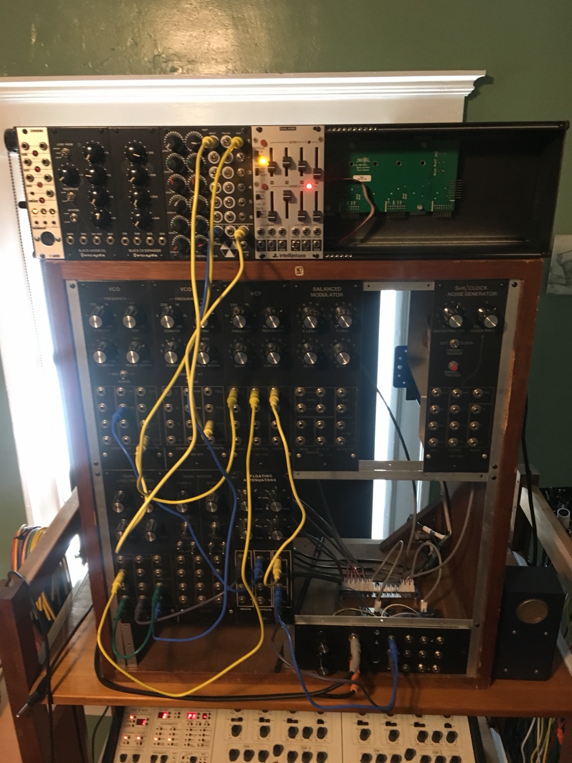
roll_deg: +1.0
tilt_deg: -19.6
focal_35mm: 29
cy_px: 382
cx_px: 286
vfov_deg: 61.7
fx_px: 639
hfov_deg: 48.2
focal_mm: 4.15
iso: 200
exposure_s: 1/17
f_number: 2.2
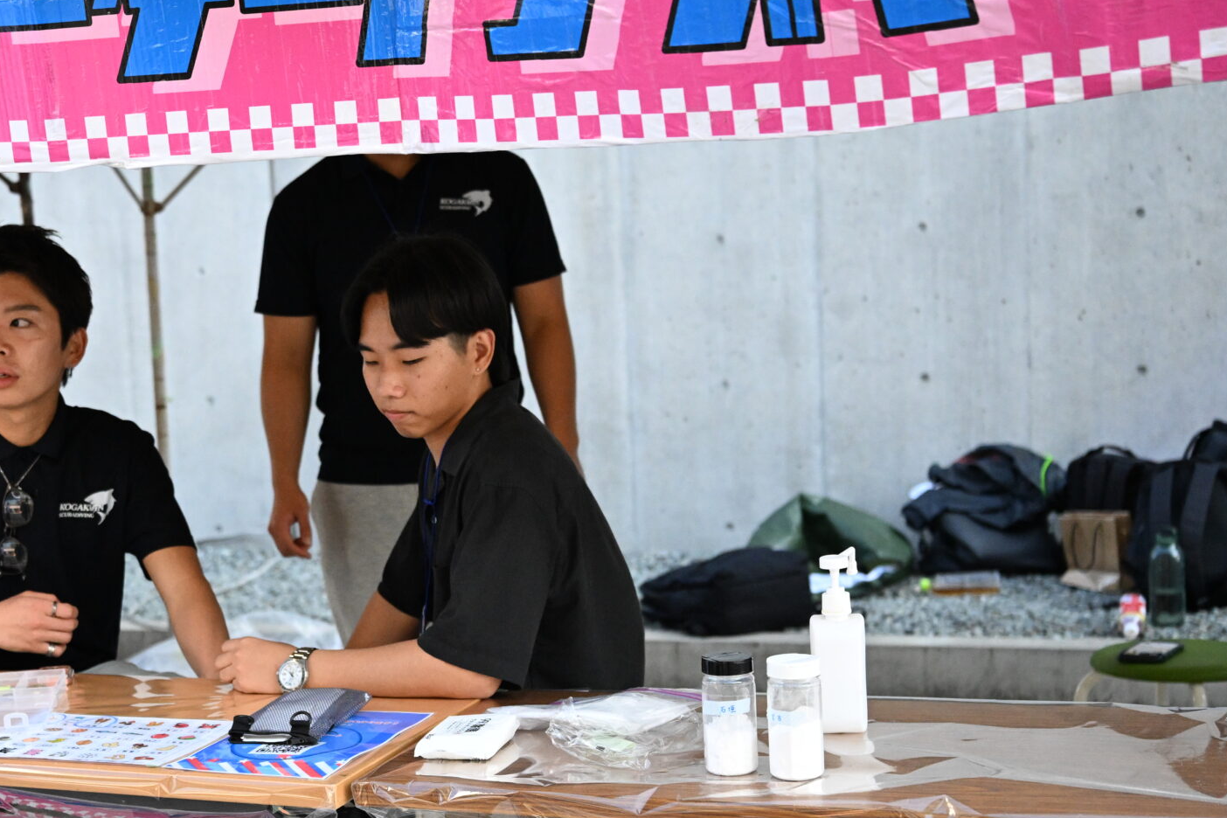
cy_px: 596
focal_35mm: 63
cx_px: 303
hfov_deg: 31.4
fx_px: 2144
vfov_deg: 21.4
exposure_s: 1/5000
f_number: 2.8
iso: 3200
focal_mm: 34.5
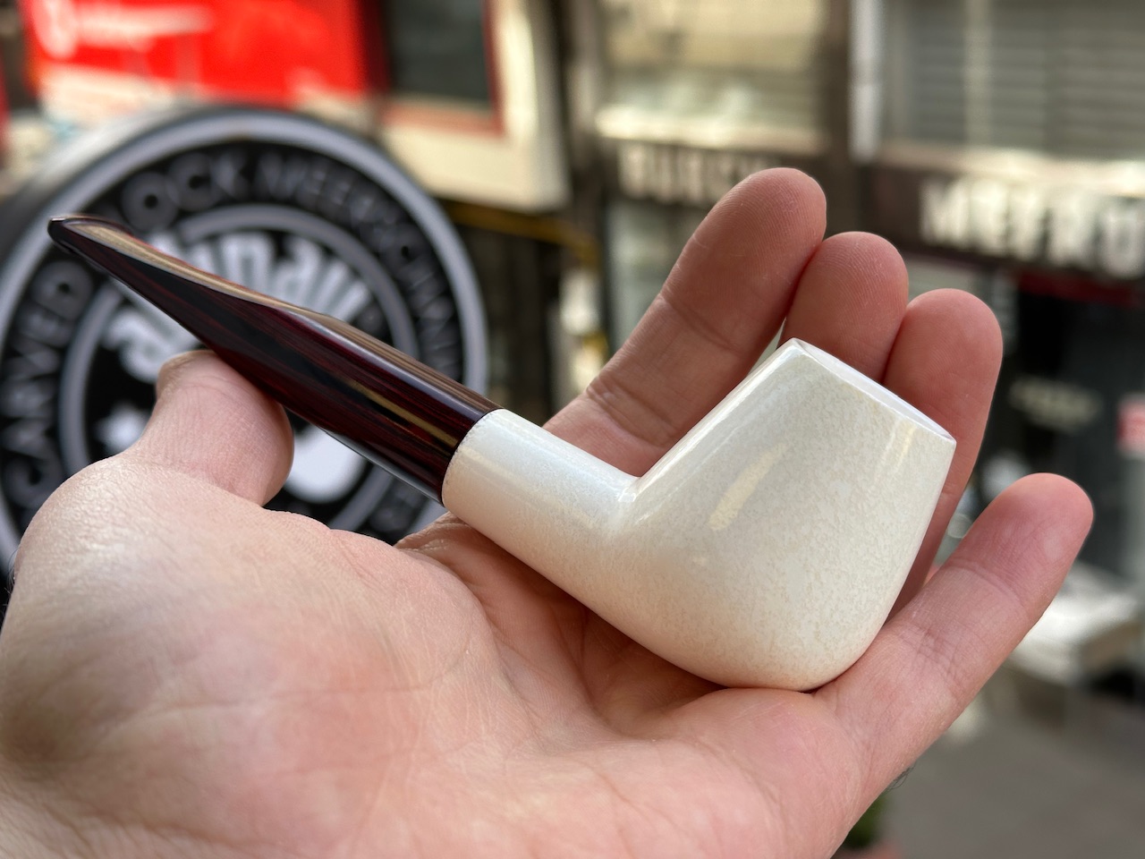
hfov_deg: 39.7
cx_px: 572
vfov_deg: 30.3
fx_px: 1588
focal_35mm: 48
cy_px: 430
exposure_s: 1/668
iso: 64
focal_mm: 6.86
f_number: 1.78
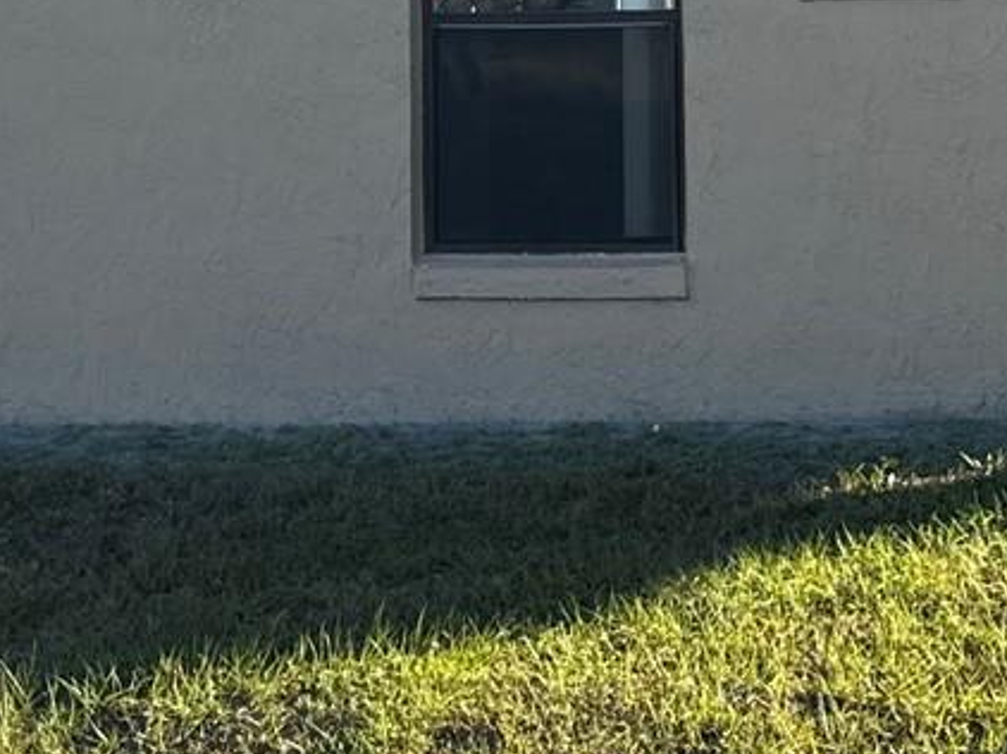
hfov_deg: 21.4
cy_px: -186
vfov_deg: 15.5
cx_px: 718
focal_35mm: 91
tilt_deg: +4.2
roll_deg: +0.8
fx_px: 2646
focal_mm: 6.76
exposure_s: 1/1770
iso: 80
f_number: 1.78
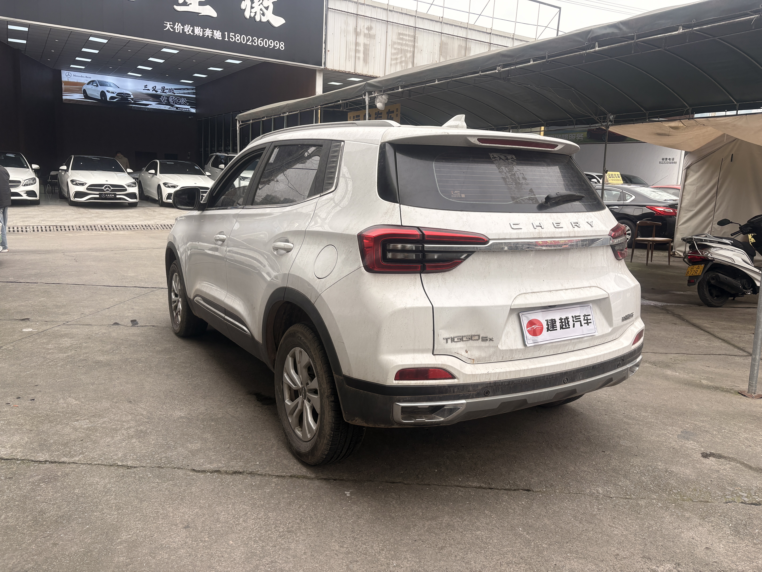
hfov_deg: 67.3
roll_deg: -1.2
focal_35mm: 26
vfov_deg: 53.1
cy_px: 286
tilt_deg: -6.8
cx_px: 381
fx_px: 572
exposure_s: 1/747
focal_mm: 5.96
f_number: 1.6
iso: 50
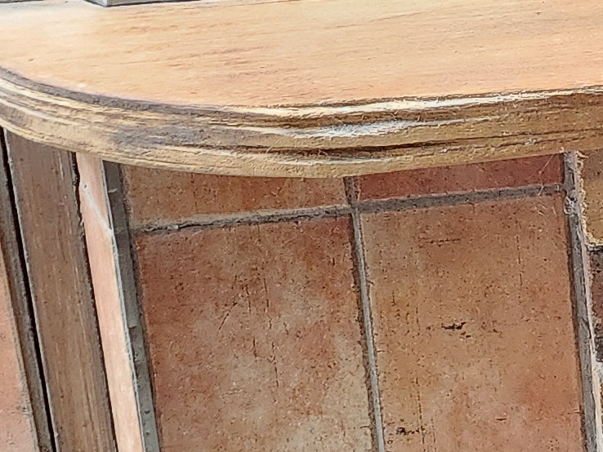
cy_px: -38
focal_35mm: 130
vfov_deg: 11.3
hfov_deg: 13.0
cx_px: 1242
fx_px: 2265
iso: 500
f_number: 1.8
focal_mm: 5
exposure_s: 1/100
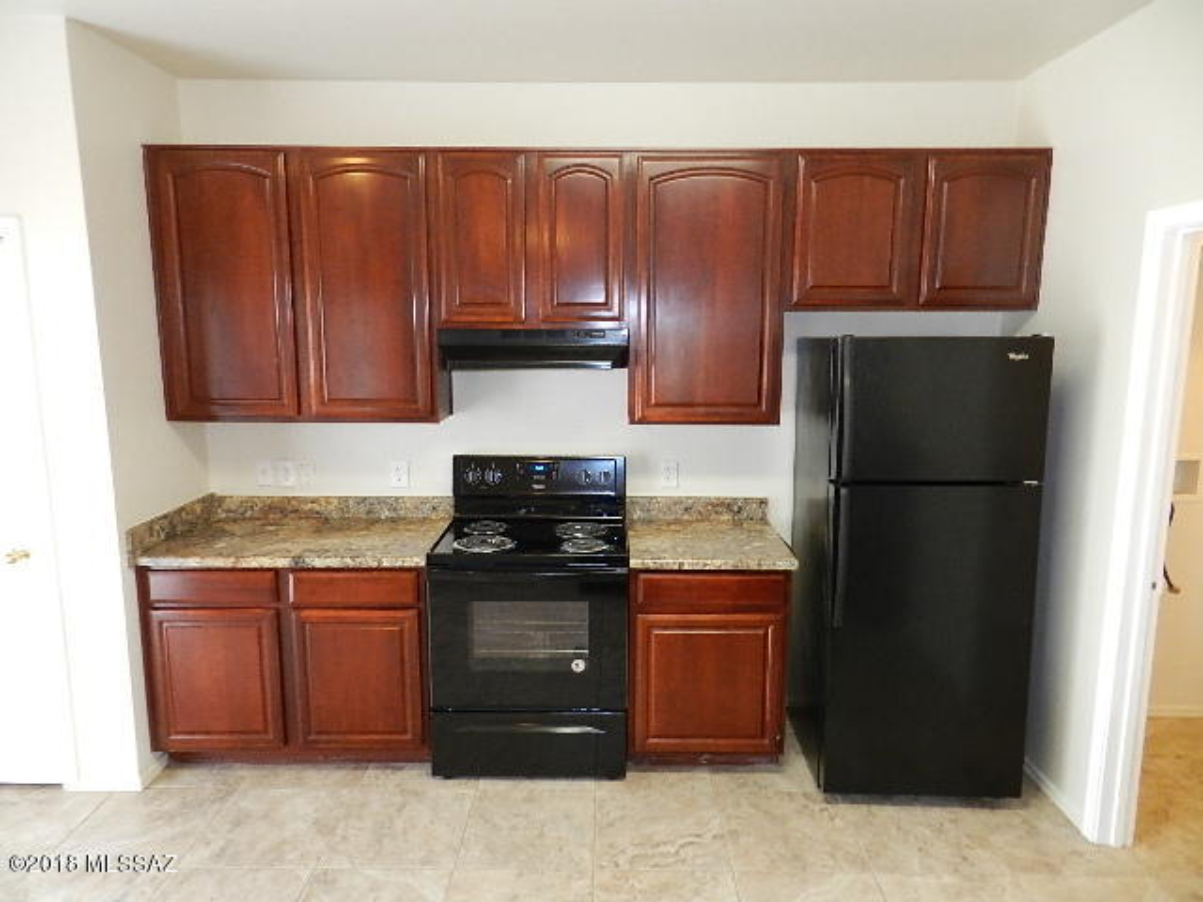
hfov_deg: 73.9
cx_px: 602
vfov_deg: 58.9
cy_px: 451
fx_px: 799
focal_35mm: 23
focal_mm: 4
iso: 400
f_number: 3.4
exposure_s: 1/15
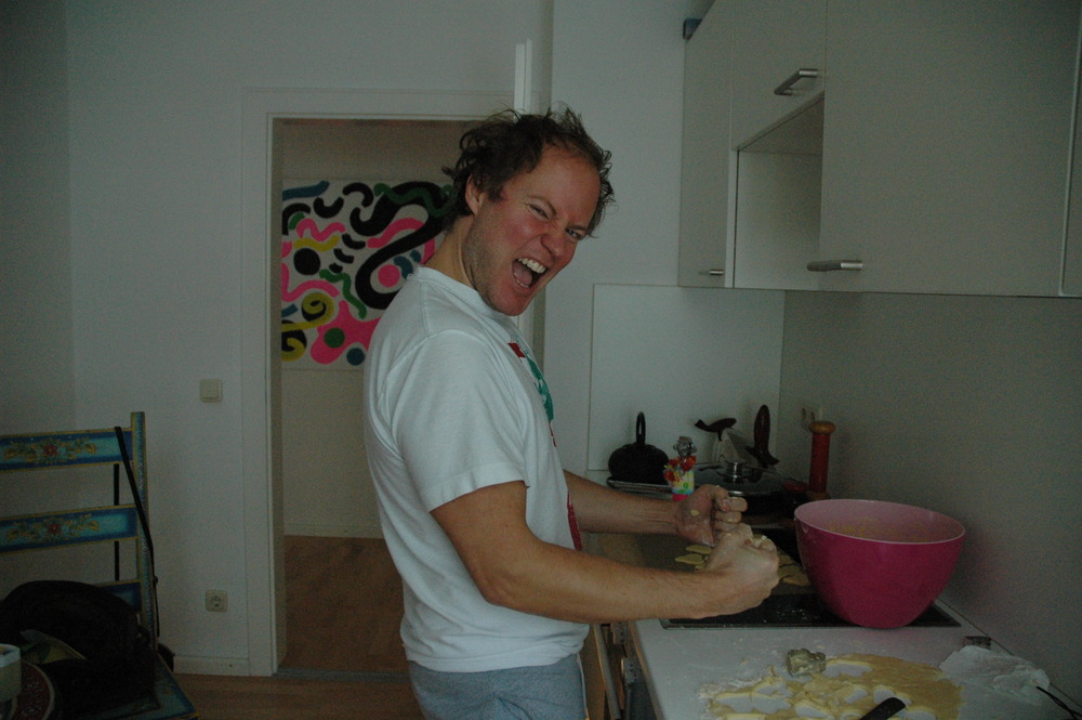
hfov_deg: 67.4
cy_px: 360
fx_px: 811
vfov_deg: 47.9
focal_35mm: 27
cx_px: 541
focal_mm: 18
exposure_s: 1/25
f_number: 3.5
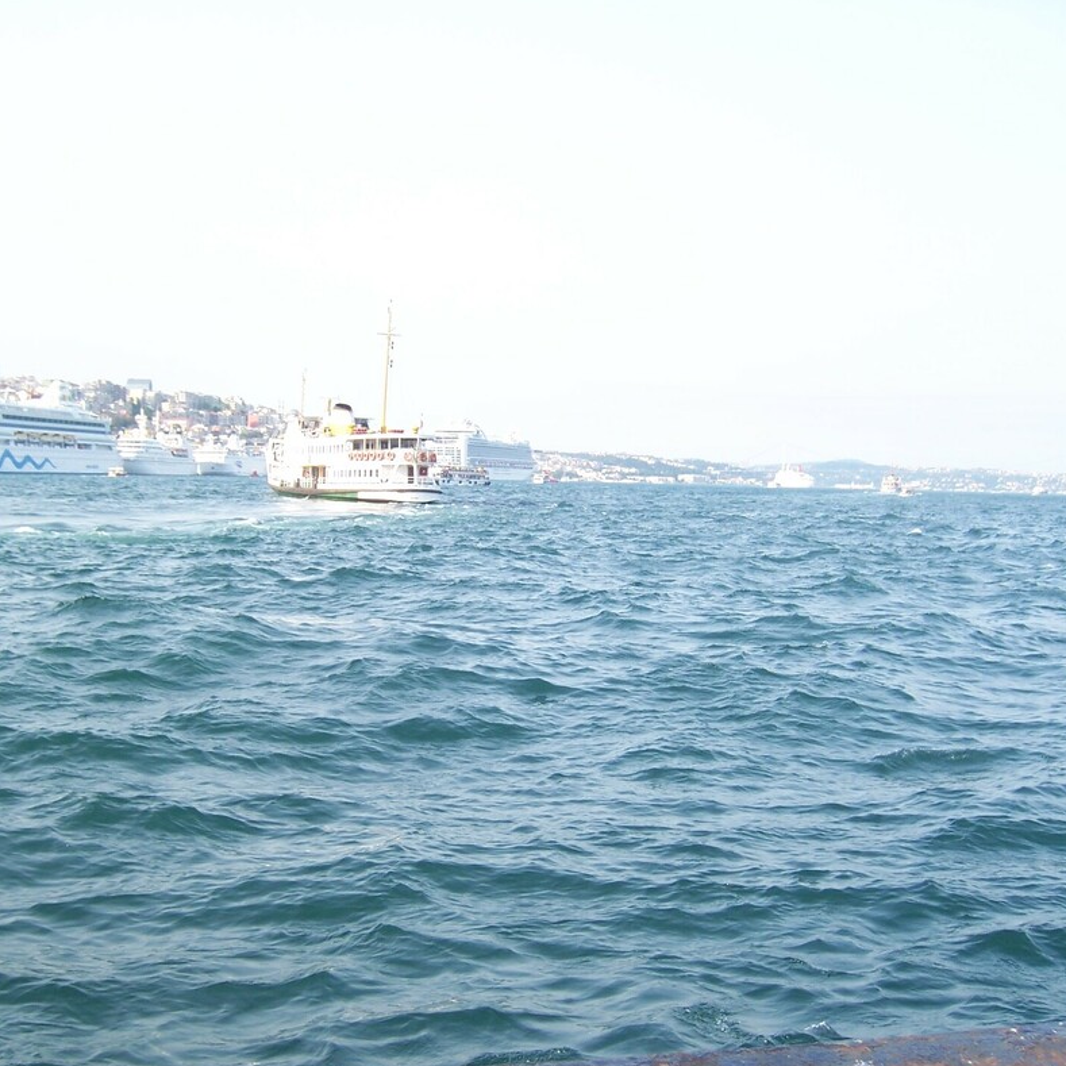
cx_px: 460
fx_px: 1498
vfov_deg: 39.2
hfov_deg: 39.1
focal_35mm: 43
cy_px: 535
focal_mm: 6.2
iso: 80
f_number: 2.8
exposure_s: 1/400
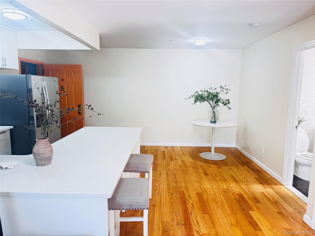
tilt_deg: -8.2
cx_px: 158
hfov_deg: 71.6
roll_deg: -0.9
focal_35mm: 24
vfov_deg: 56.8
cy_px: 118
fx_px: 218
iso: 320
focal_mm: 6.76
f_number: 1.78
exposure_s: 1/60
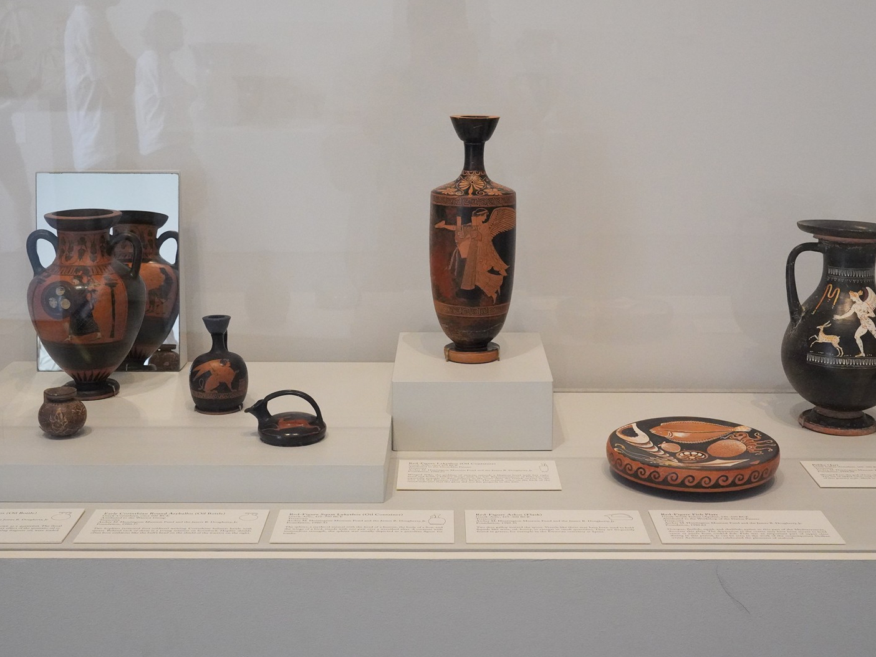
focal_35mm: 52
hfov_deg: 36.8
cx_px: 448
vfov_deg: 28.0
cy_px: 262
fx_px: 1316
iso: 8000
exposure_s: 1/100
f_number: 10
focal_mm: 38
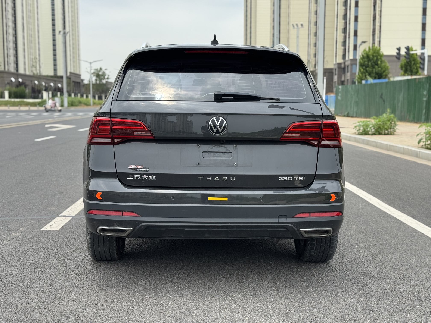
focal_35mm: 48
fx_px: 598
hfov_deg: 39.7
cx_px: 216
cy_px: 162
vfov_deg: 30.3
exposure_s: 1/1667
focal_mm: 6.76
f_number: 1.78
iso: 64
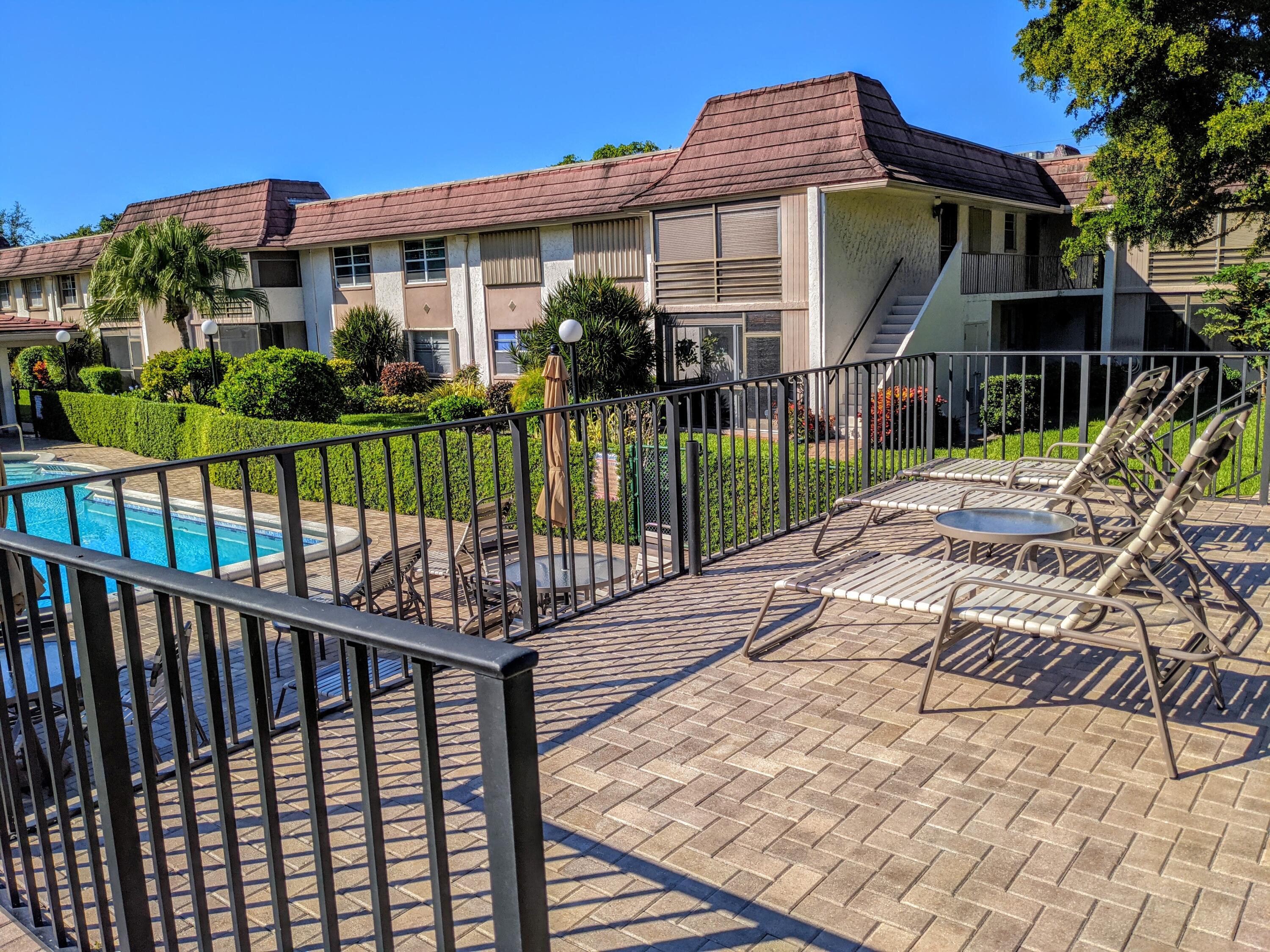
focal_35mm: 27
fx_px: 991
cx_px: 635
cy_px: 476
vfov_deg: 51.4
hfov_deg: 65.3
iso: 53
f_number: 1.73
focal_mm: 4.38
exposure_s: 1/3356
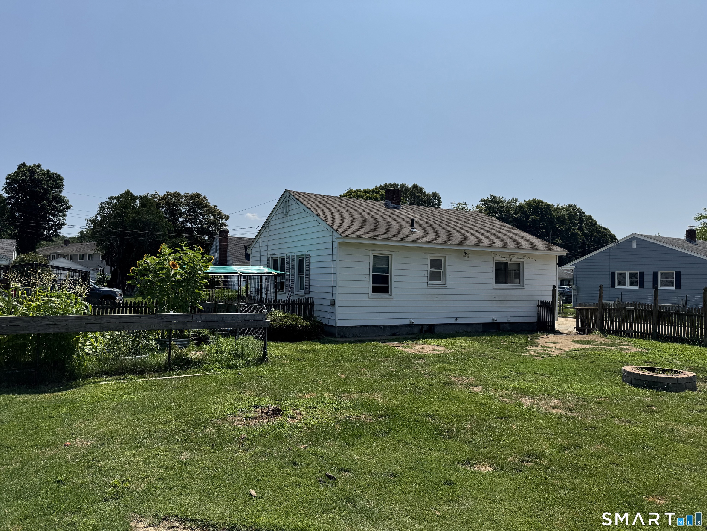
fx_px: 490
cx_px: 354
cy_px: 266
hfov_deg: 71.6
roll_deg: -1.3
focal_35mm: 24
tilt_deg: +2.6
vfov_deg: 56.8
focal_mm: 6.76
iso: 80
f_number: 1.78
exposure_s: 1/7092
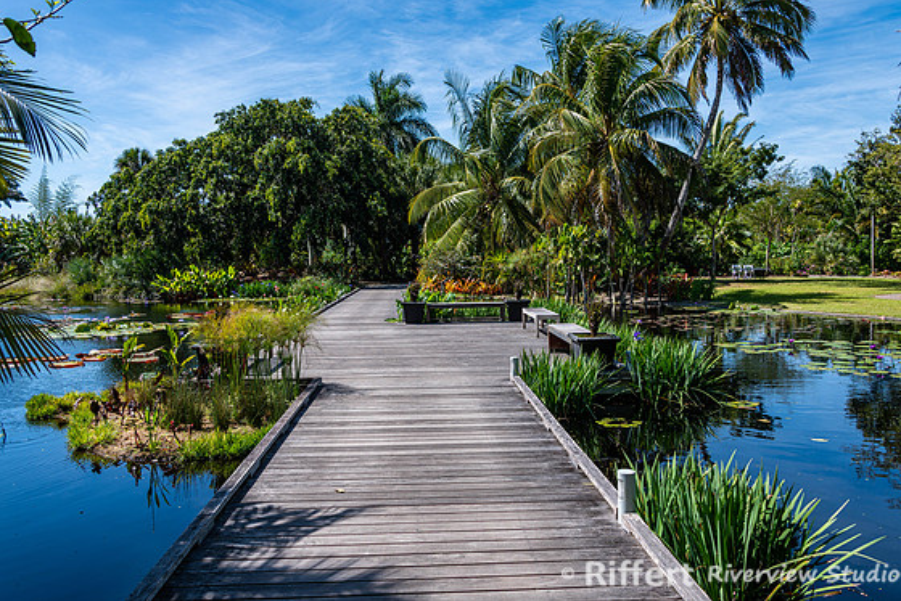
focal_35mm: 29
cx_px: 454
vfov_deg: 45.0
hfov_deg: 63.6
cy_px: 292
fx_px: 726
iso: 64
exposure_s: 1/160
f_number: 8
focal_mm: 28
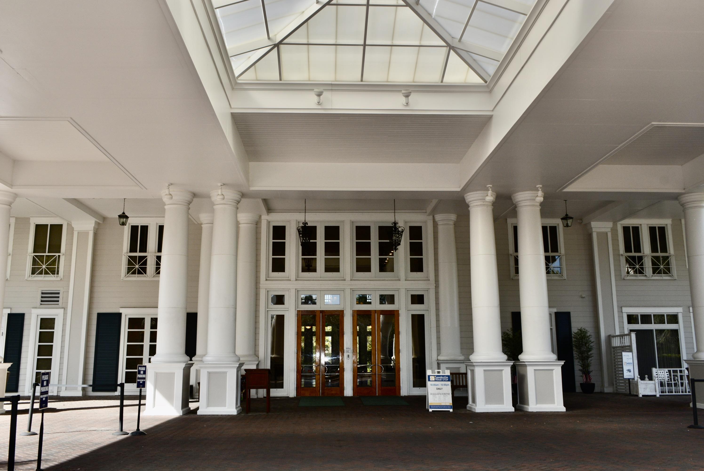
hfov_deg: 61.9
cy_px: 236
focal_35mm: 30
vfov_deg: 43.7
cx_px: 352
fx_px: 587
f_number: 9
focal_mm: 20
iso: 100
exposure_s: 1/200
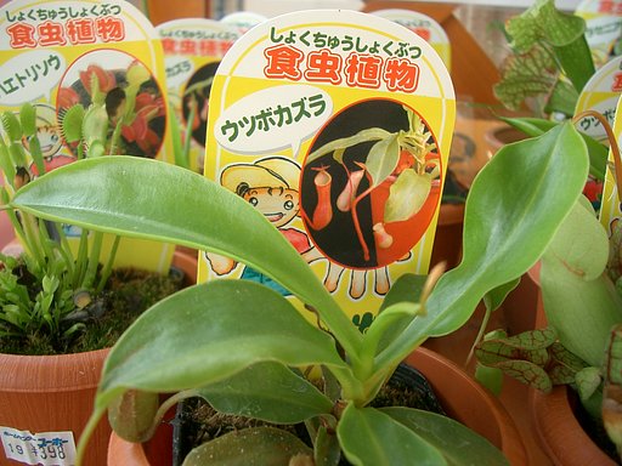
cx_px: 311
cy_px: 233
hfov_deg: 52.6
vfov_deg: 40.7
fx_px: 629
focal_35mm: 35
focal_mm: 5.8
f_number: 2.6
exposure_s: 1/100
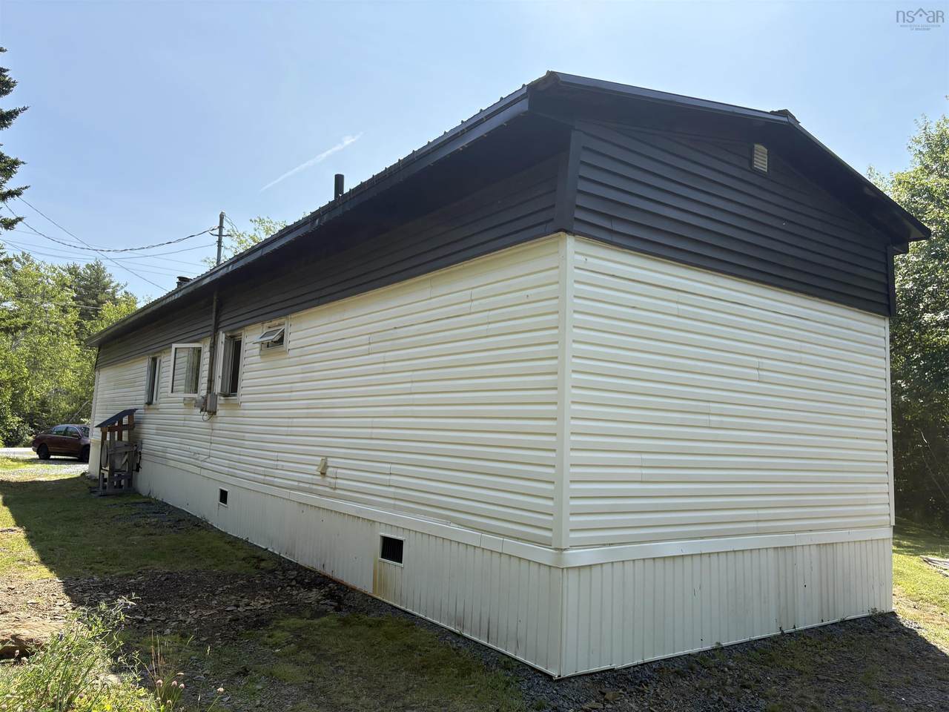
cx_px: 474
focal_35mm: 26
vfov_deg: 53.1
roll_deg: -2.1
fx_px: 713
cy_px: 356
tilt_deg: +5.9
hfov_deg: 67.3
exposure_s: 1/2985
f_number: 1.6
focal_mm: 5.96
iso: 64
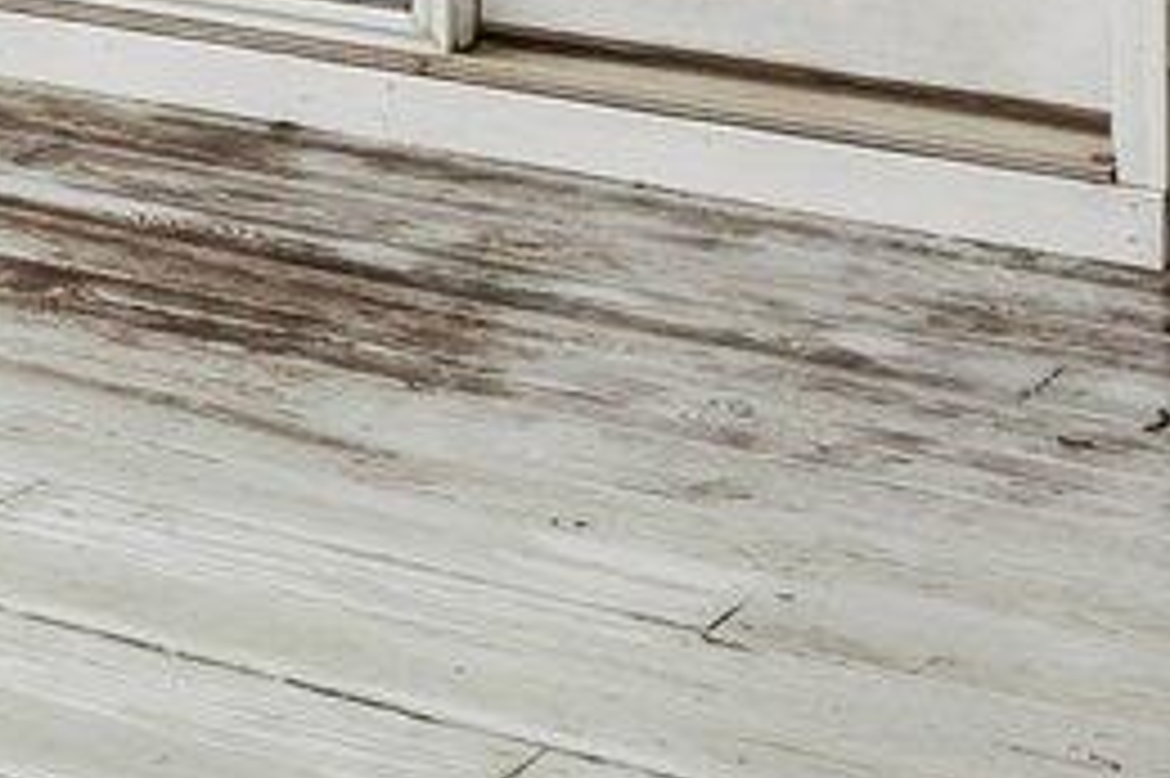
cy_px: -812
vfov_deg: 9.8
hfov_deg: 14.9
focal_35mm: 130
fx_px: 4220
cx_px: -450
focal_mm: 16.5
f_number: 10
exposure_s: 1/250
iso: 800
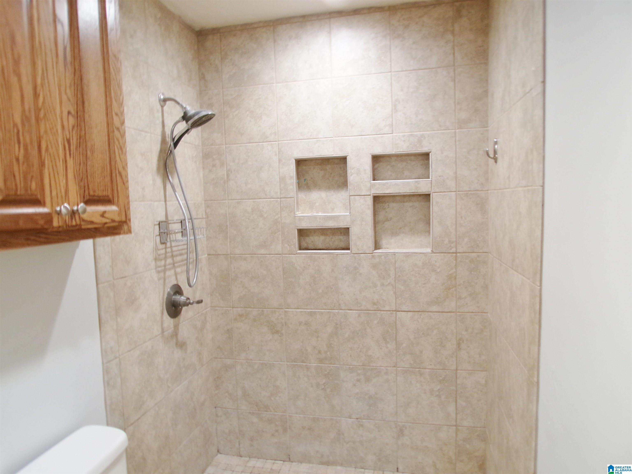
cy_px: 237
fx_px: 438
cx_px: 316
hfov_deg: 71.6
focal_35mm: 24
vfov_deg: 56.8
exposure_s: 1/18
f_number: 3
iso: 200
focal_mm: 4.3
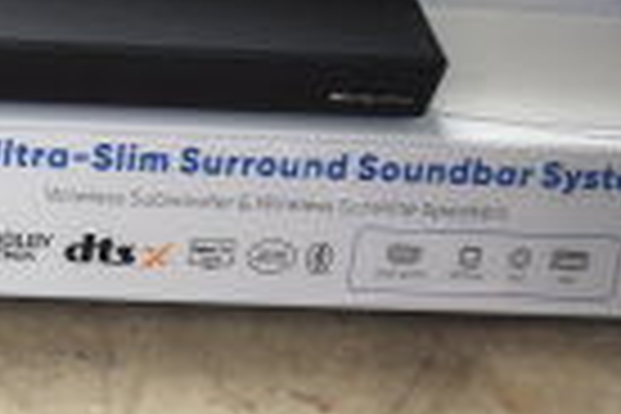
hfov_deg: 13.1
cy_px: 115
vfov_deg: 10.3
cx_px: -662
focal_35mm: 133
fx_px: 2294
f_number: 3.5
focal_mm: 20
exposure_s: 1/30
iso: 200
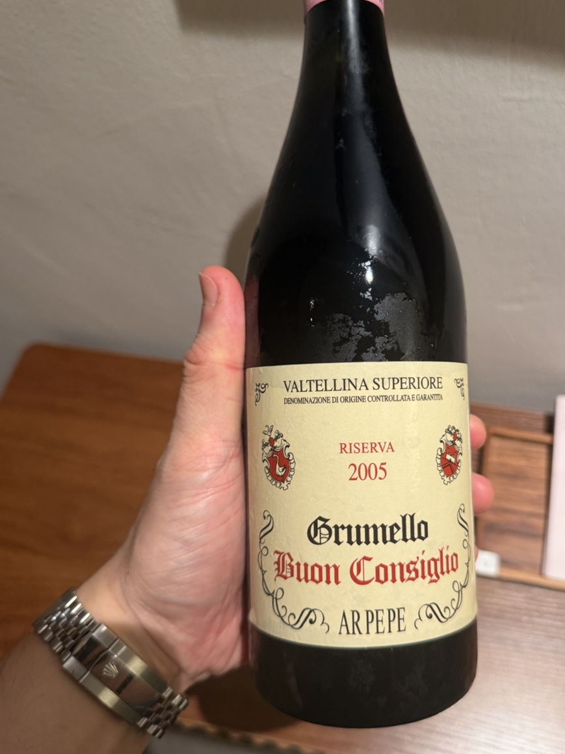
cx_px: 337
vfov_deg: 61.7
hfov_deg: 48.0
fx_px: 631
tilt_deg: -57.7
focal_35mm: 29
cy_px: 384
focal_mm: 6.76
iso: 250
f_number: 1.78
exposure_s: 1/50
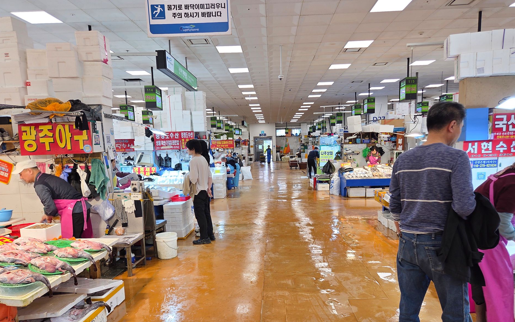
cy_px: 201
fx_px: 365
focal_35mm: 26
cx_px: 272
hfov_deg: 70.4
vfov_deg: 47.2
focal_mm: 5.4
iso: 25
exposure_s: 1/60
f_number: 1.8
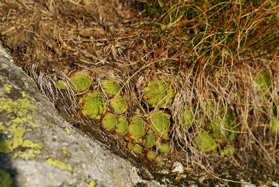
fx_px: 990
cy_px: 94
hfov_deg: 16.0
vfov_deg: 10.8
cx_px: 140
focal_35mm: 128
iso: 100
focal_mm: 85
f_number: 11
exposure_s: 1/125
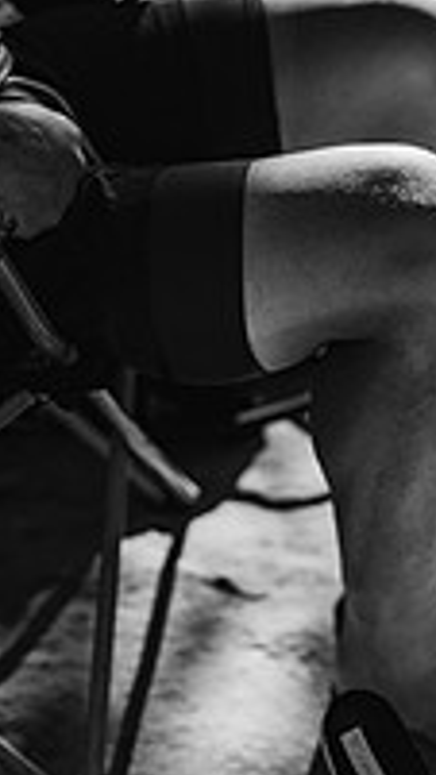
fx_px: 2406
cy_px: 717
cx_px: 359
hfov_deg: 10.3
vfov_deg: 18.0
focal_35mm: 117
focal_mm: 50
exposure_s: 1/4000
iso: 100
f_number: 1.8
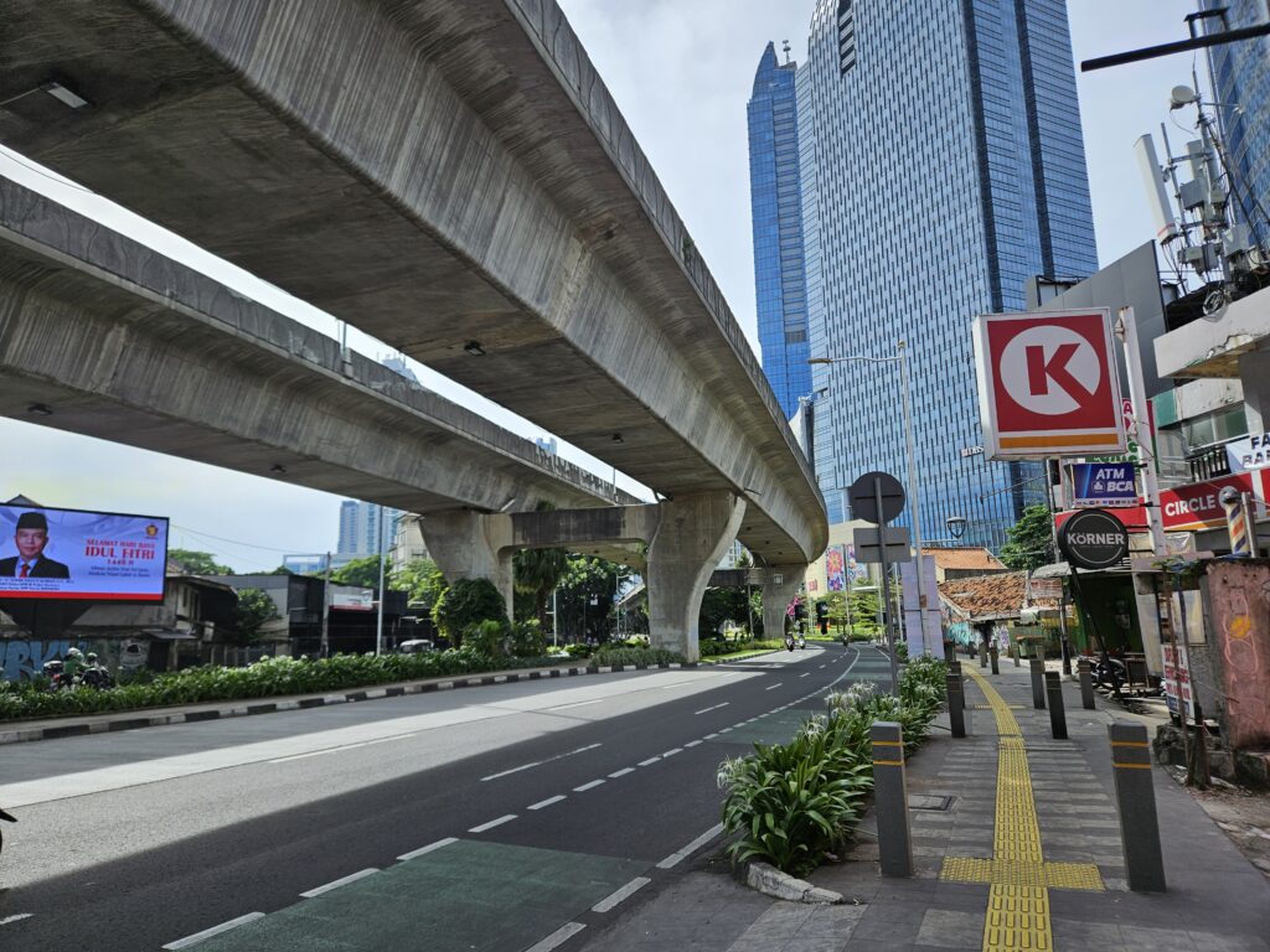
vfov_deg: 58.9
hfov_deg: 73.9
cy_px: 476
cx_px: 635
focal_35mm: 23
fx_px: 844
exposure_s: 1/1465
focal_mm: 5.4
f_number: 1.8
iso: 25
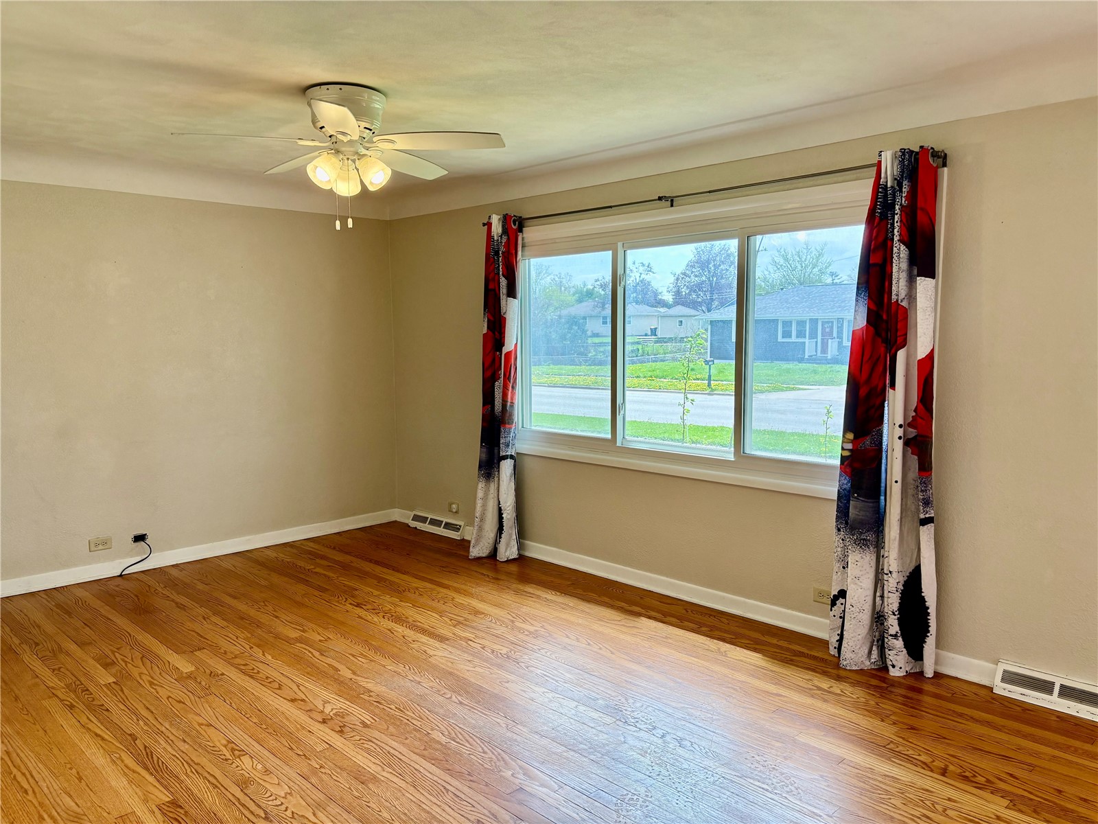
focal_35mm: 26
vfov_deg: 53.1
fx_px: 825
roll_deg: +1.0
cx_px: 549
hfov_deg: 67.3
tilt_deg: -5.7
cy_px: 412
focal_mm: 5.96
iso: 64
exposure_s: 1/284
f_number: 1.6
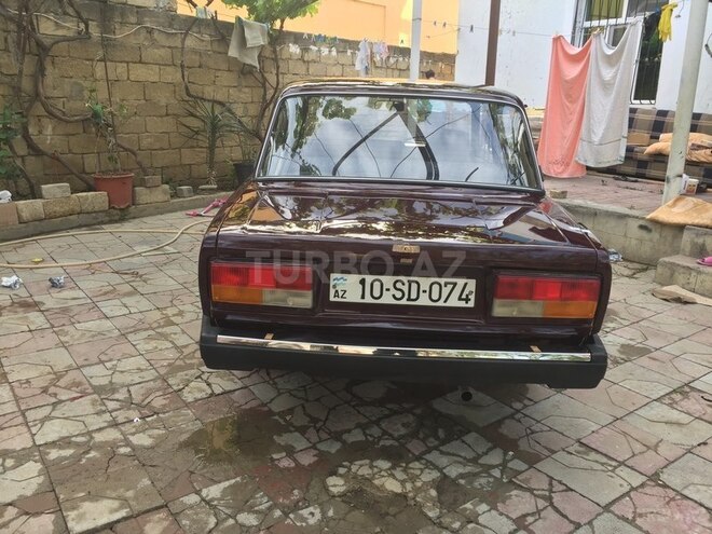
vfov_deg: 48.2
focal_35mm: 29
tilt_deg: -16.2
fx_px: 596
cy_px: 267
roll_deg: -1.0
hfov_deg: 61.7
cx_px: 356
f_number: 2.2
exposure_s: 1/110
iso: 32
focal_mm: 4.15
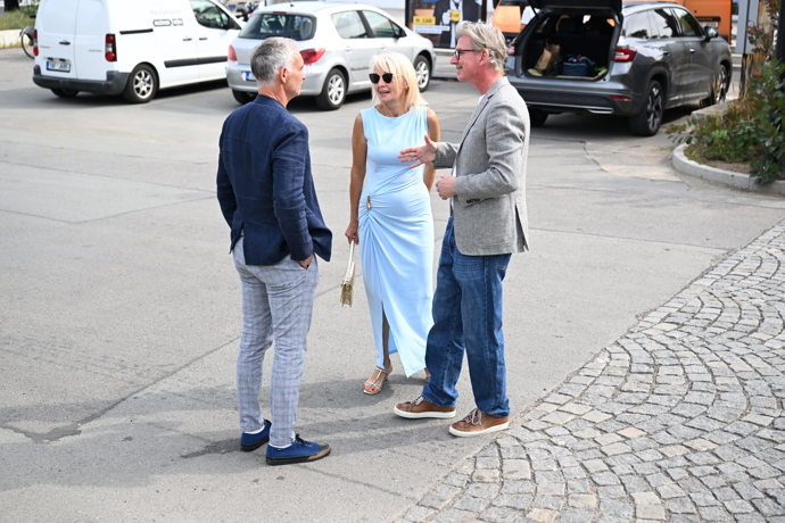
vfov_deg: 25.5
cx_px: 392
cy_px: 262
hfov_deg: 37.5
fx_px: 1156
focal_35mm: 53
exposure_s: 1/2000
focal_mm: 53
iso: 800
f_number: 4.5
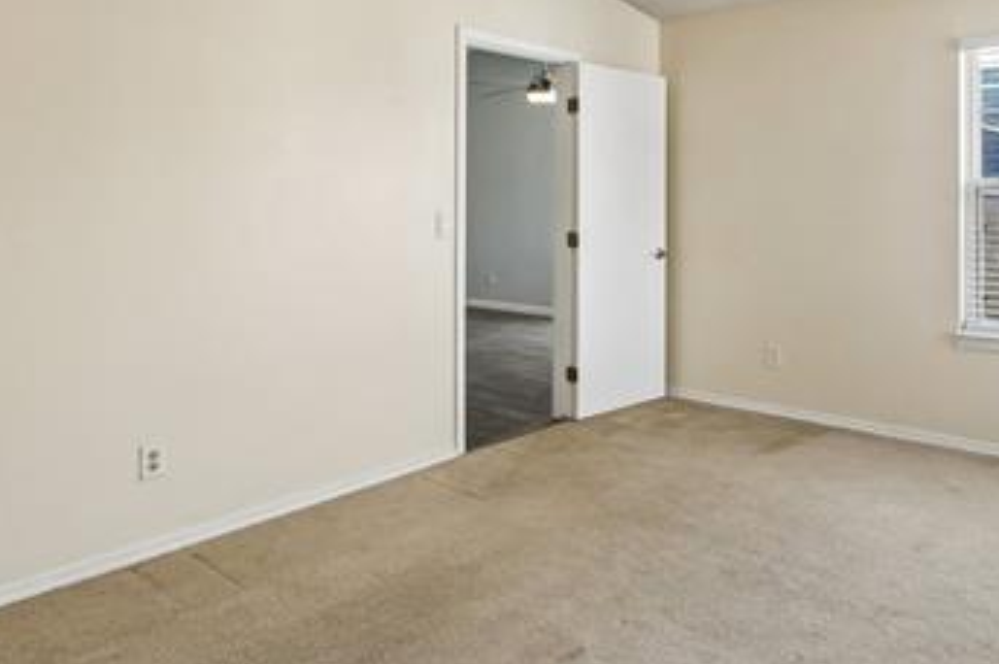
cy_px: 192
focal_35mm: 28
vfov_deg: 45.2
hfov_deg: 64.3
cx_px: 641
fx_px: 776
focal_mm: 10
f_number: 9
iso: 640
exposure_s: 1/60
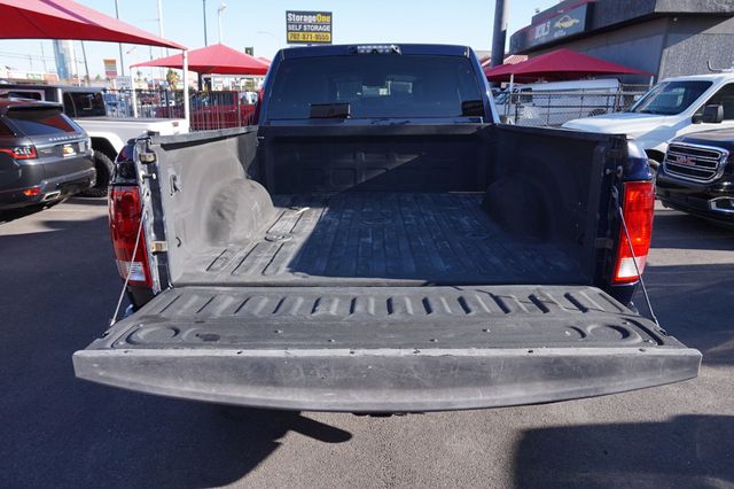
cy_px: 244
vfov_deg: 53.1
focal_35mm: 24
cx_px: 367
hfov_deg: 73.8
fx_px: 489
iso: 100
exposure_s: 1/160
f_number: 6.3
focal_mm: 16
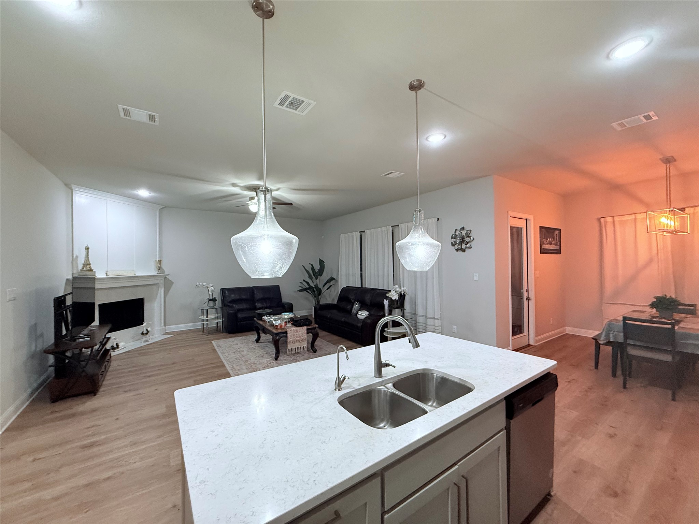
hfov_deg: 102.1
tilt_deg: +0.8
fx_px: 283
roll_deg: +0.6
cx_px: 350
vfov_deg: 85.7
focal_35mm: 14
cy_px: 262
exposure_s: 1/120
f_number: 2.2
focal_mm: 2.22
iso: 500
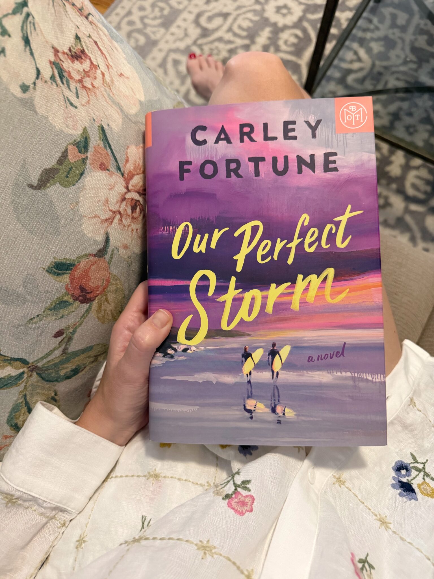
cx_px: 217
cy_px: 290
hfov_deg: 56.8
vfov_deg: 71.6
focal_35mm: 24
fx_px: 401
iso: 400
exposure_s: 1/60
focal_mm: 6.76
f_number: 1.78
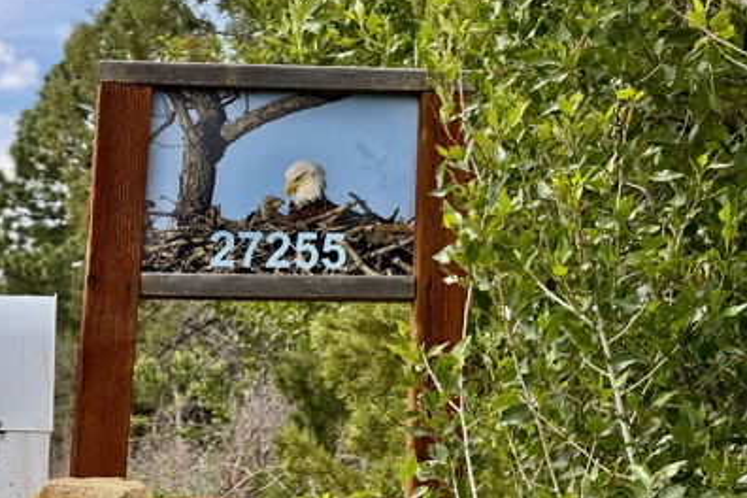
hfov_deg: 16.3
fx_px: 2614
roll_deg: +0.8
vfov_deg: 10.9
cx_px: 372
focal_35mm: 126
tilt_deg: +3.6
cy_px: 272
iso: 64
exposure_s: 1/439
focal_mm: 15.66
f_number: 2.8
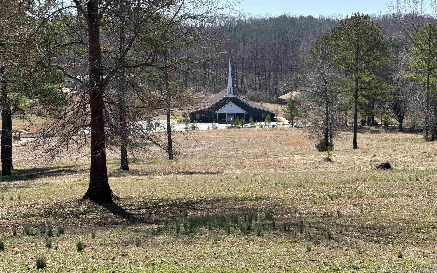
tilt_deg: -4.6
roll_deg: +0.4
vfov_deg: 15.9
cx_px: 218
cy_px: 141
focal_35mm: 82
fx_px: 977
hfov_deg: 25.2
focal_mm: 9
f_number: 2.8
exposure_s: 1/459
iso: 25
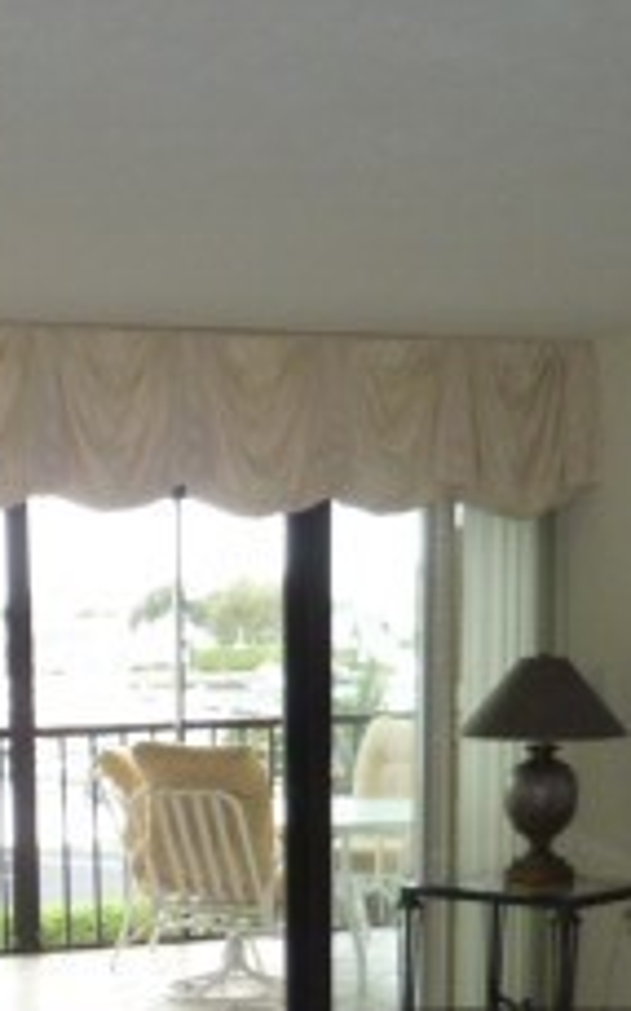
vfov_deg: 26.4
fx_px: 2037
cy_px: 1011
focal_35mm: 74
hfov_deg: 17.4
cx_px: 75
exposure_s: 1/60
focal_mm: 4.1
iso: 200
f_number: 3.3
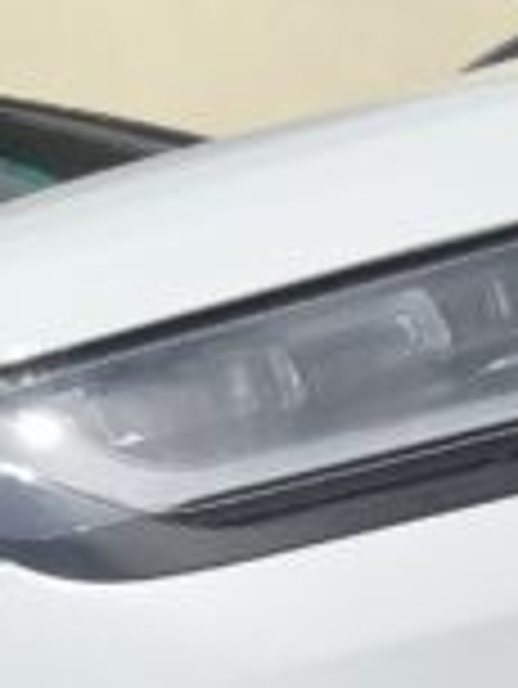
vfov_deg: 11.9
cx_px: 72
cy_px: 1219
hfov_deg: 9.6
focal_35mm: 154
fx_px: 3068
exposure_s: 1/3352
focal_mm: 5.4
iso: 25
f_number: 1.8
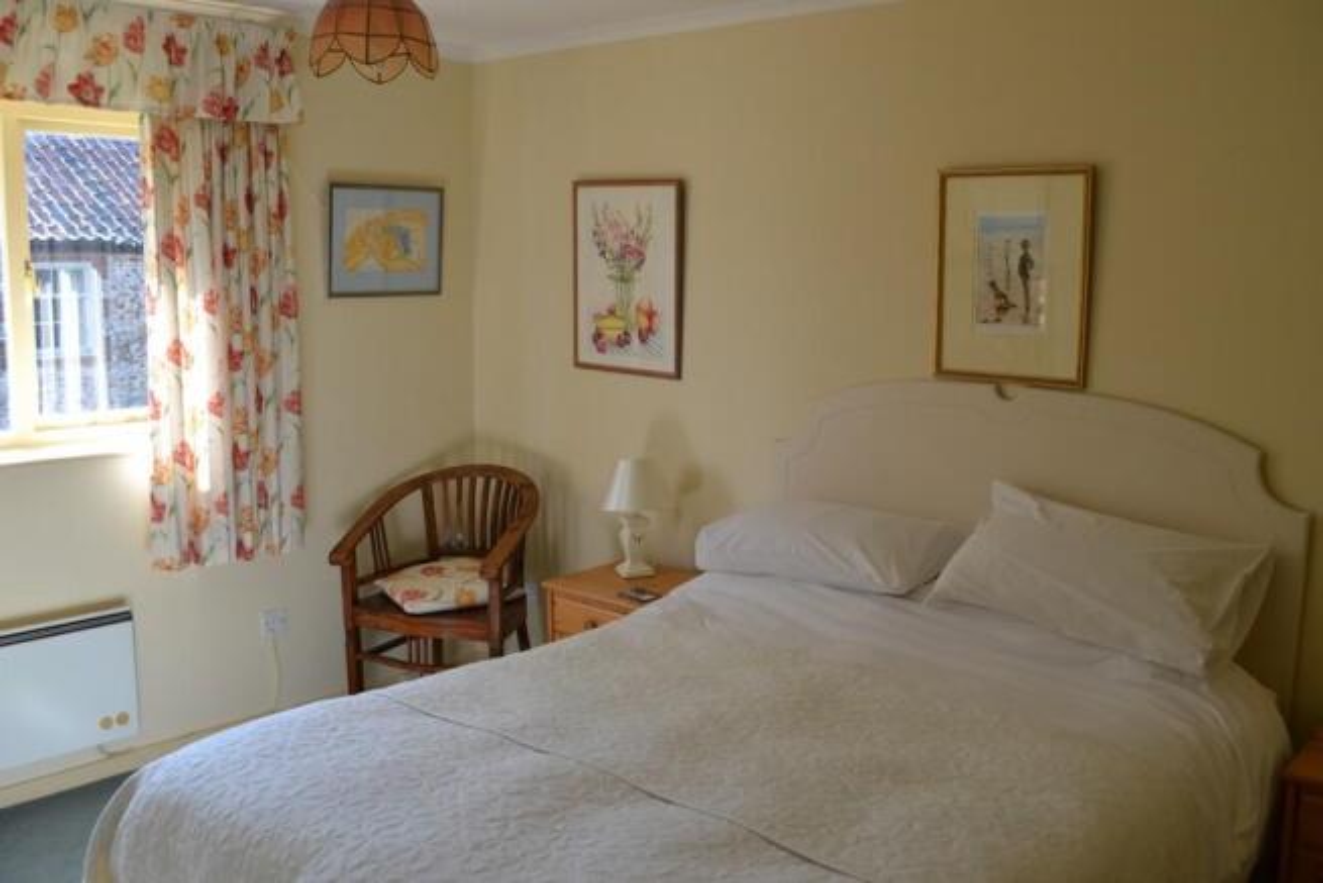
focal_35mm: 33
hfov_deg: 57.2
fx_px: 1213
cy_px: 442
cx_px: 662
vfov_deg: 40.0
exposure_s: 1/125
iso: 320
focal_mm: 22
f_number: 5.6
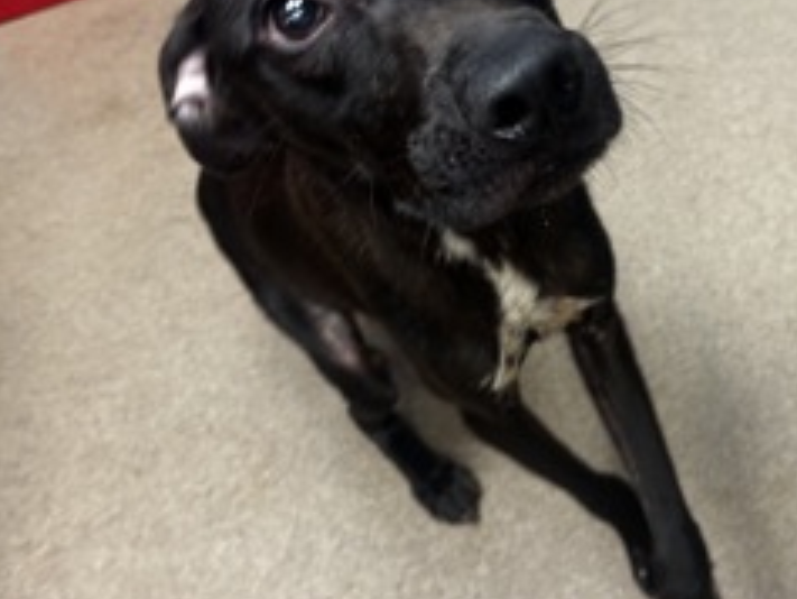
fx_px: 1060
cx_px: 565
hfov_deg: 40.4
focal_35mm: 46
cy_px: 261
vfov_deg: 31.5
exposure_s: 1/43
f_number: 1.6
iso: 125
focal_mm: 5.96
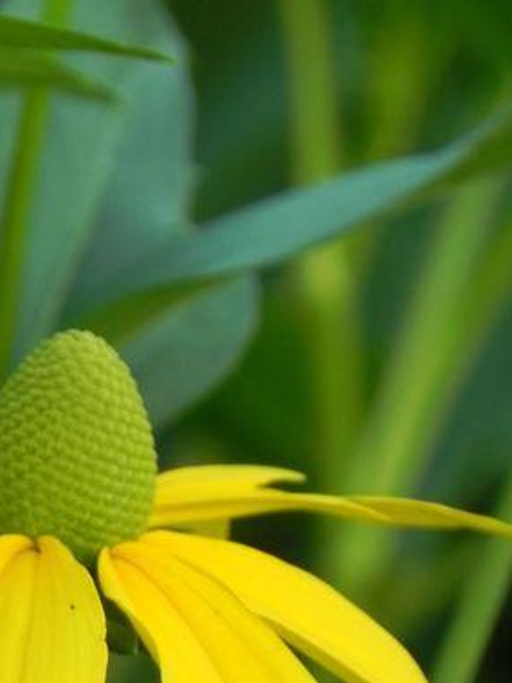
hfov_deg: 2.9
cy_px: 715
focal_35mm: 521
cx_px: 27
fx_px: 10280
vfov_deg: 3.8
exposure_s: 1/40
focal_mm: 44
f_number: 5
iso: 160
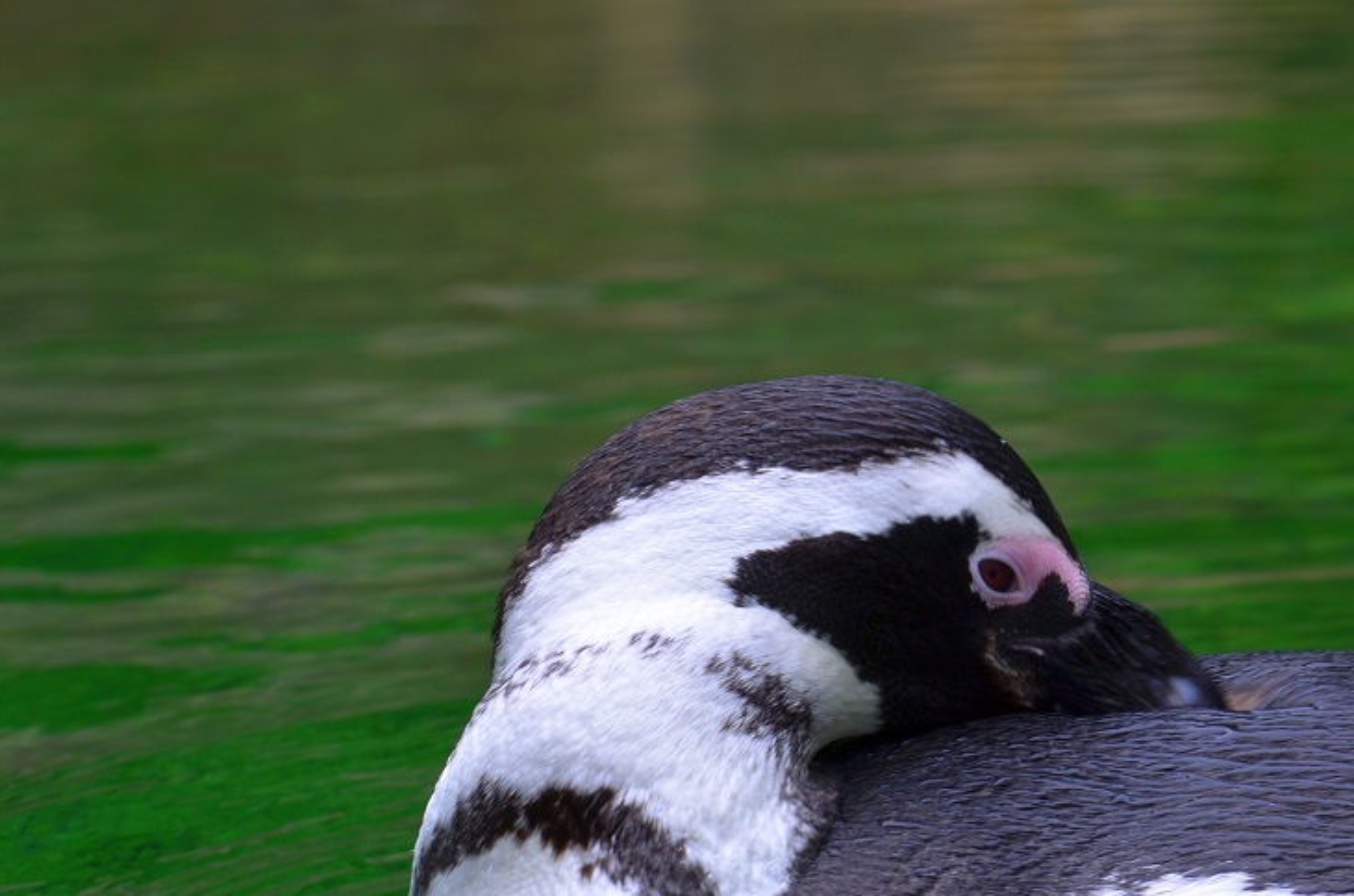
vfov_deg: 7.2
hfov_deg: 10.9
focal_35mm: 189
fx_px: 7093
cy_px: 626
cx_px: 702
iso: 200
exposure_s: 1/80
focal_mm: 90
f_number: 10
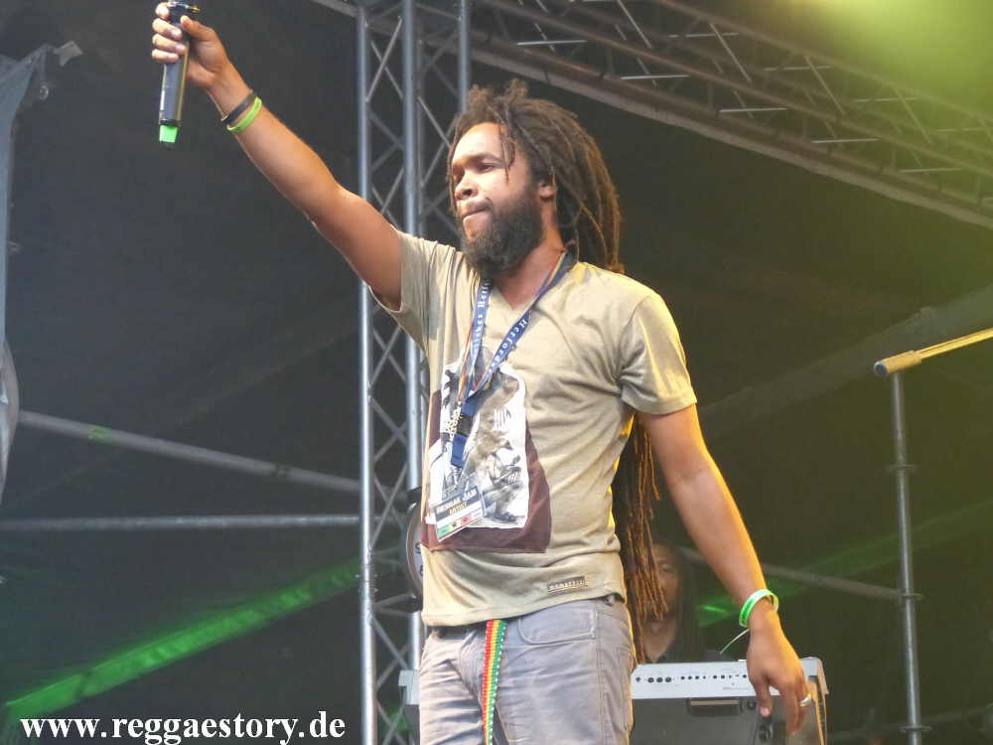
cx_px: 496
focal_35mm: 102
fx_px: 2926
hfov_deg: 19.3
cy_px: 372
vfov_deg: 14.5
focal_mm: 18.3
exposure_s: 1/250
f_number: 2.8
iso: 800
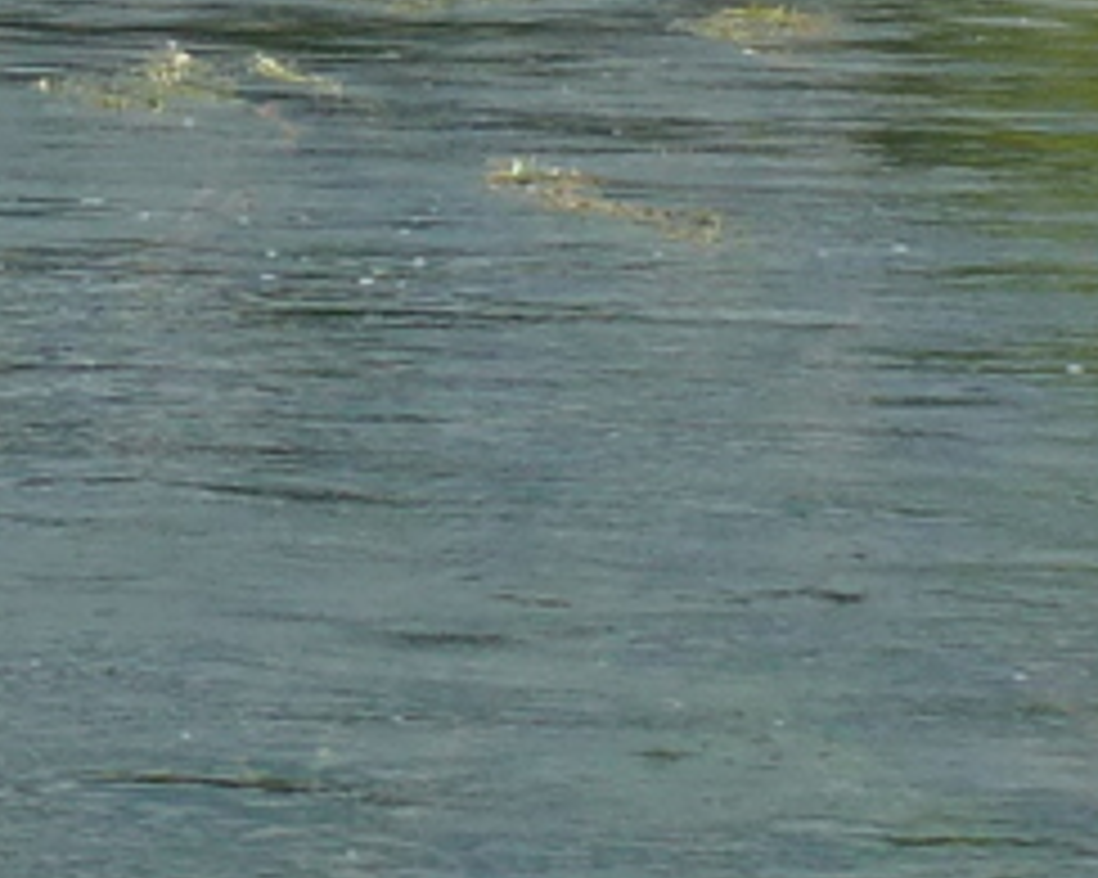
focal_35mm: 256
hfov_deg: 7.2
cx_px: -1300
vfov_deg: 5.9
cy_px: -603
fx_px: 8316
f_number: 4.5
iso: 80
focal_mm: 6.5
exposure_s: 1/500
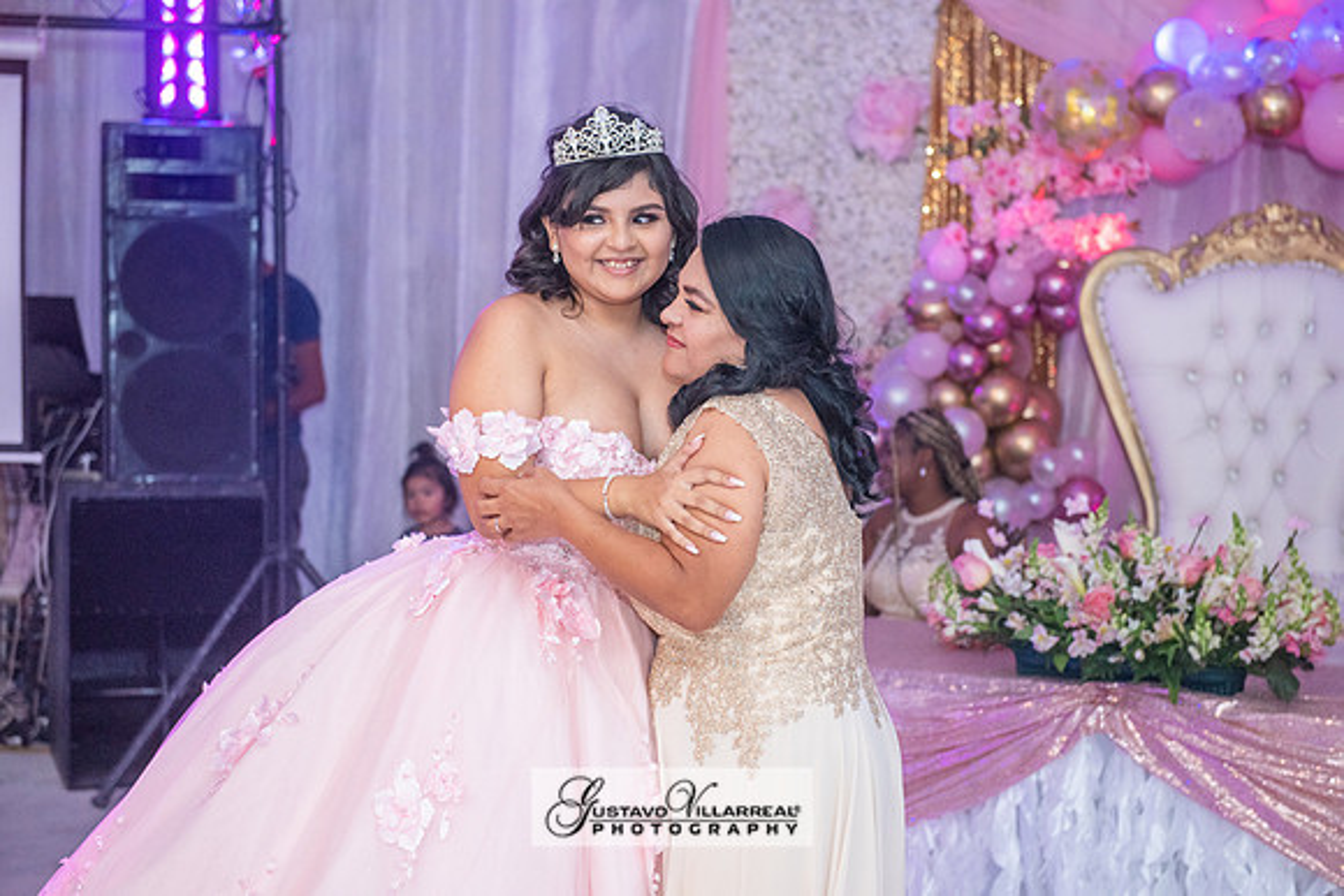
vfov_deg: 19.5
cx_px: 672
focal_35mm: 70
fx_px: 2614
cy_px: 448
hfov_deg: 28.8
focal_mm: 70
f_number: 4
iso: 1250
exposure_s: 1/160
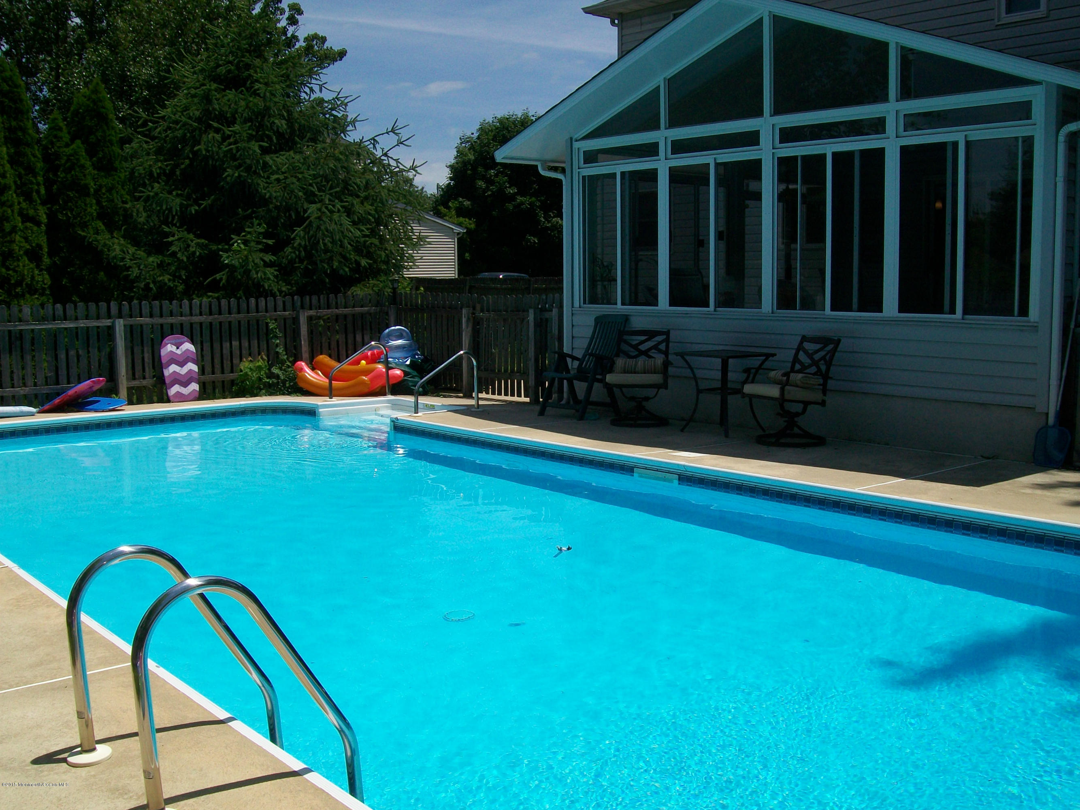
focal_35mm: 36
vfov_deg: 39.7
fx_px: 1123
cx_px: 540
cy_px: 405
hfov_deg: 51.4
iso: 64
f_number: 4.8
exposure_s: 1/800
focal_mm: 6
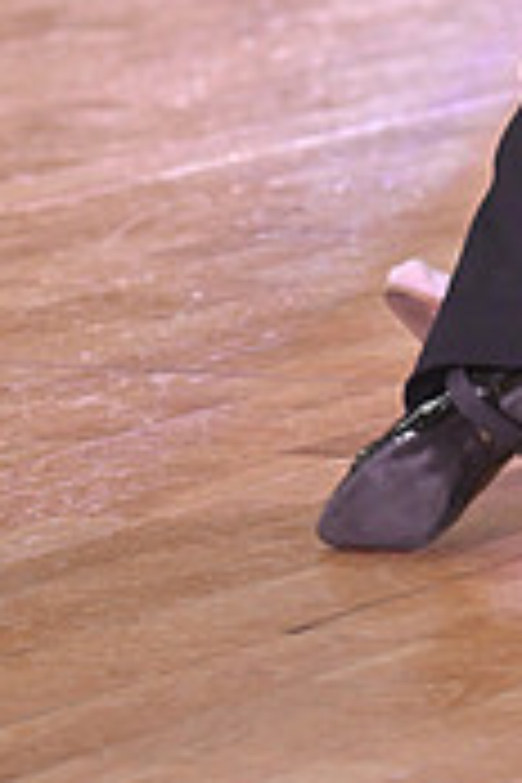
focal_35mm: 518
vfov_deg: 4.0
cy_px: -472
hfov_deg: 2.6
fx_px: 11266
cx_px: 758
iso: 2500
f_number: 5
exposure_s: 1/320
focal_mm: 155
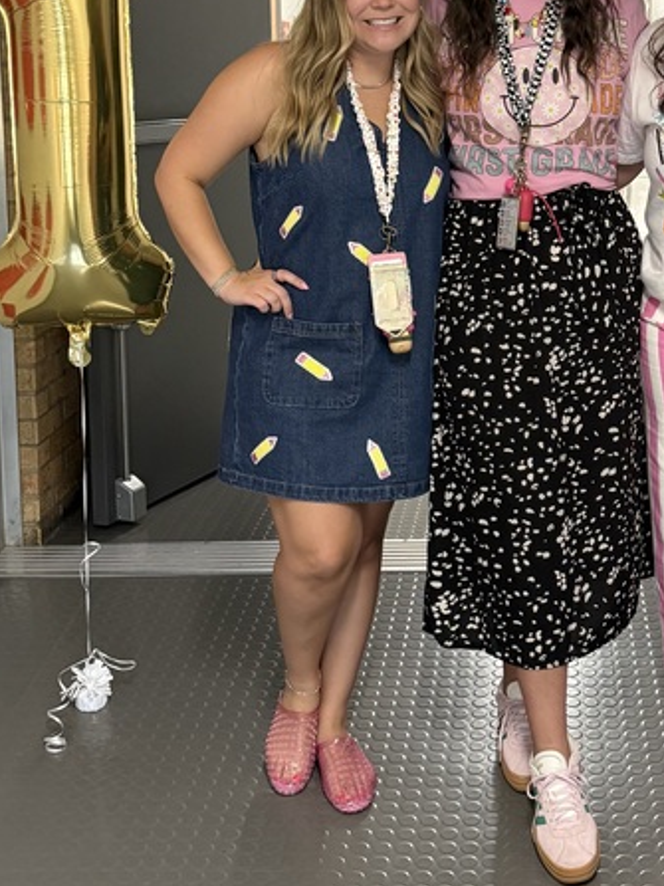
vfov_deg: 34.4
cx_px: 569
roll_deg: -0.7
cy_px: 258
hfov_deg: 25.9
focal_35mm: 55
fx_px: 1407
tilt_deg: -8.2
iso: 320
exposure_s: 1/60
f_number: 1.78
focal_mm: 6.76
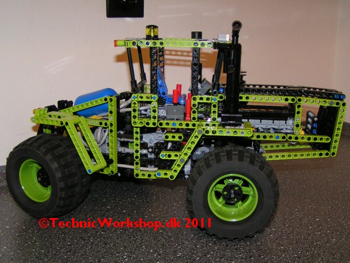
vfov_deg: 37.7
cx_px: 175
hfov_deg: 49.0
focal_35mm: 38
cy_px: 132
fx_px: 384
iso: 200
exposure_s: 1/40
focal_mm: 5.8
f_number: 2.8
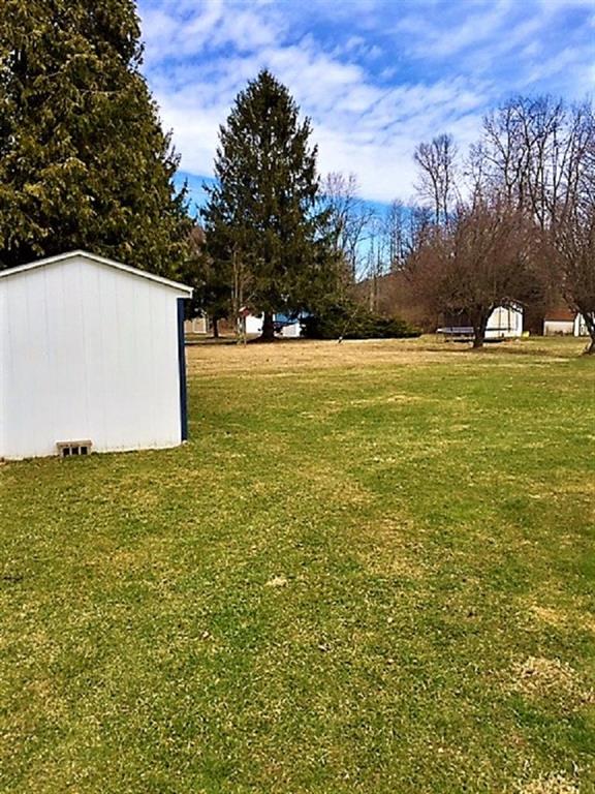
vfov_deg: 61.7
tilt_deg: -5.5
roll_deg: +0.8
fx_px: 665
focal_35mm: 29
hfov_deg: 48.2
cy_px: 397
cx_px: 298
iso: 32
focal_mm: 4.15
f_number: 2.2
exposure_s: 1/1582
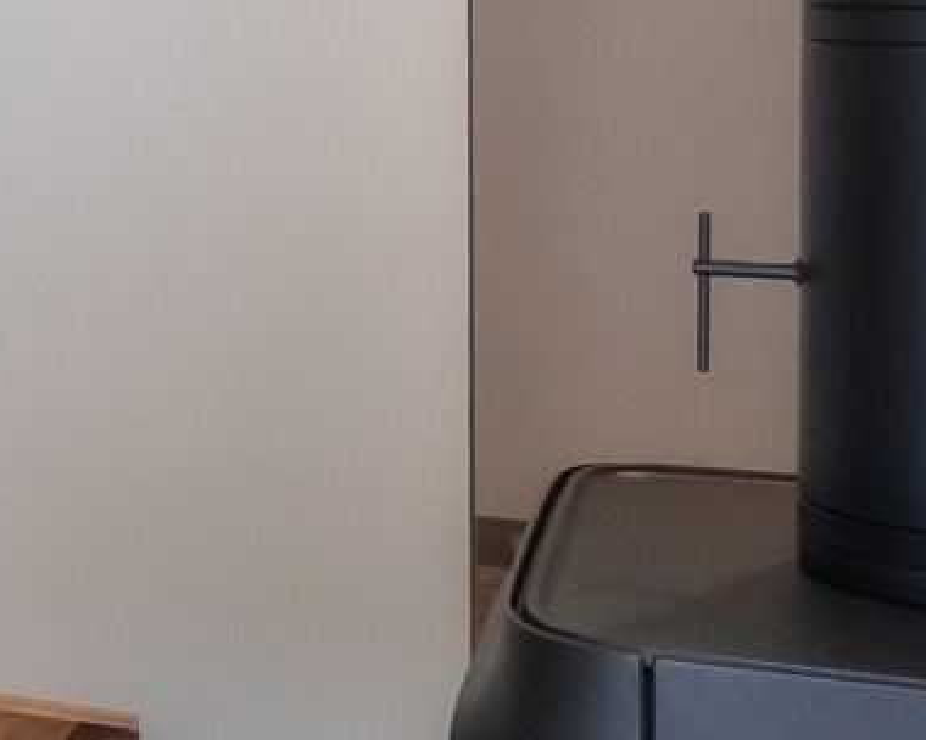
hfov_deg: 17.5
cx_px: -738
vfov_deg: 16.8
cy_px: -39
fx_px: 2439
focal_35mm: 89
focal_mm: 8
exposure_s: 1/80
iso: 800
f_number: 4
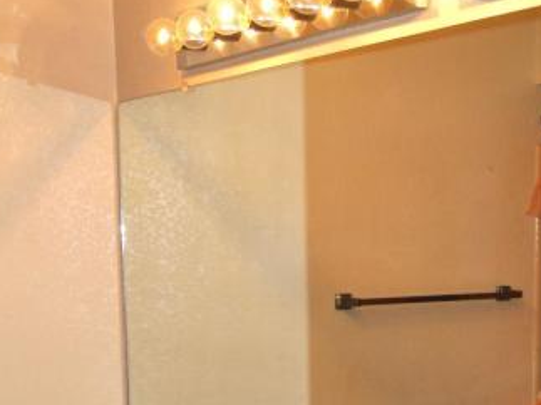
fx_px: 1281
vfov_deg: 17.4
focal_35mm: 82
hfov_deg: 23.8
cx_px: 265
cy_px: 444
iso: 360
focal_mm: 24
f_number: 4
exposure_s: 1/200
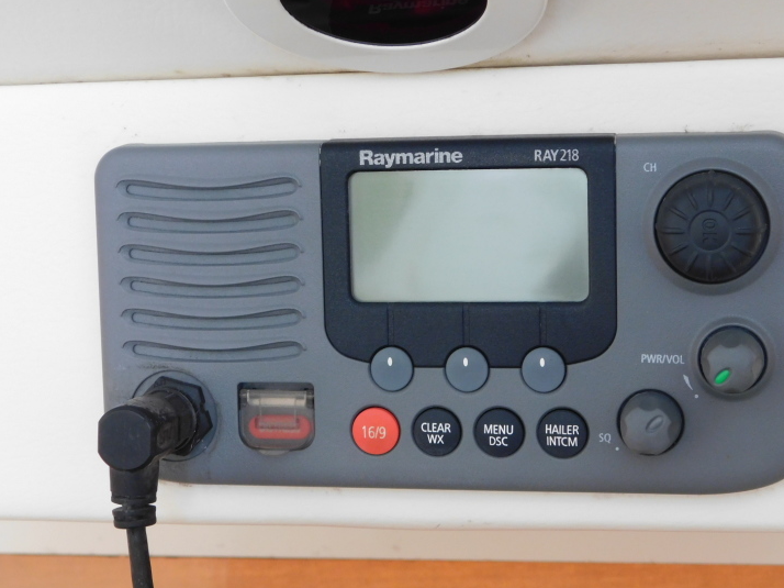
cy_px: 307
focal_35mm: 74
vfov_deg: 19.9
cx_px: 428
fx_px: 1675
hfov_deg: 26.3
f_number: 4.2
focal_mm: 11.7
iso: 250
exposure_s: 1/30
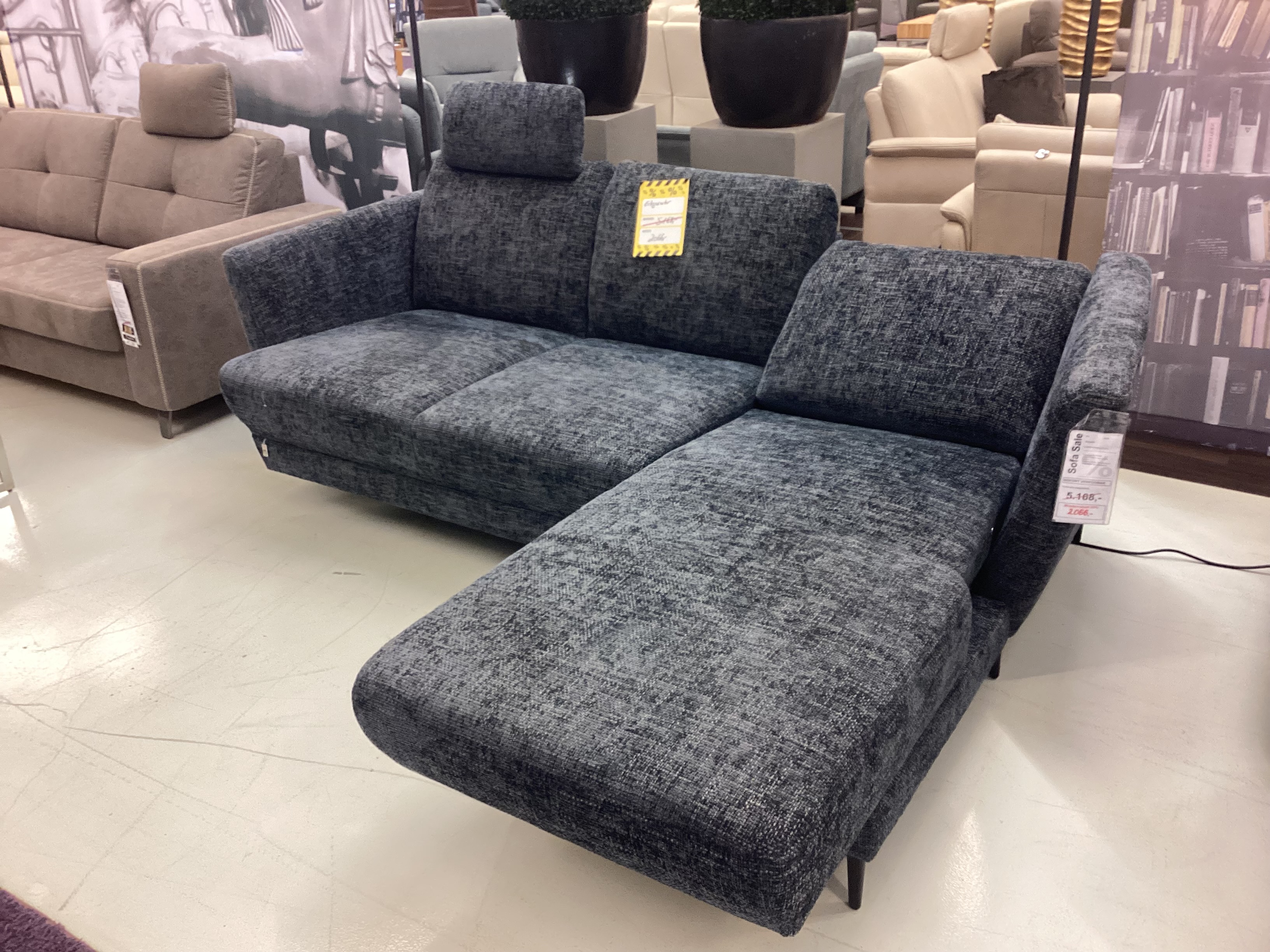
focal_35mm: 31
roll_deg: +1.8
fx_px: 1137
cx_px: 635
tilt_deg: -27.7
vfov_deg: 45.4
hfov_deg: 58.4
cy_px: 476
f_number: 2.4
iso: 200
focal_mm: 3.3
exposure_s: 1/50
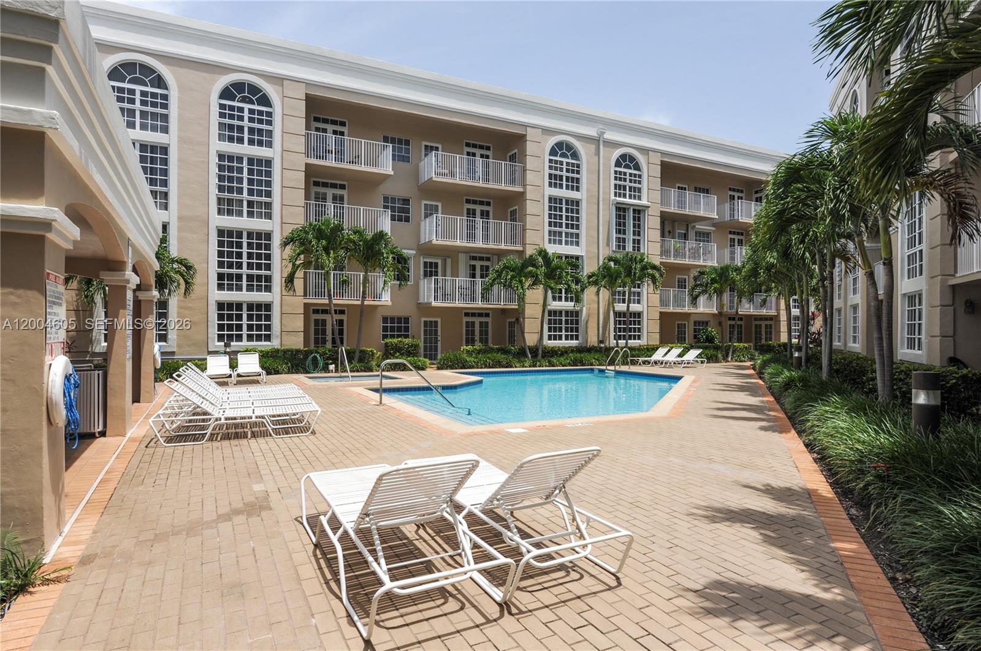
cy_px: 326
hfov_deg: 84.0
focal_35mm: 20
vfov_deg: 61.8
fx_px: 544
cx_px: 490
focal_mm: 20
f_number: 8
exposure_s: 1/500
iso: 200
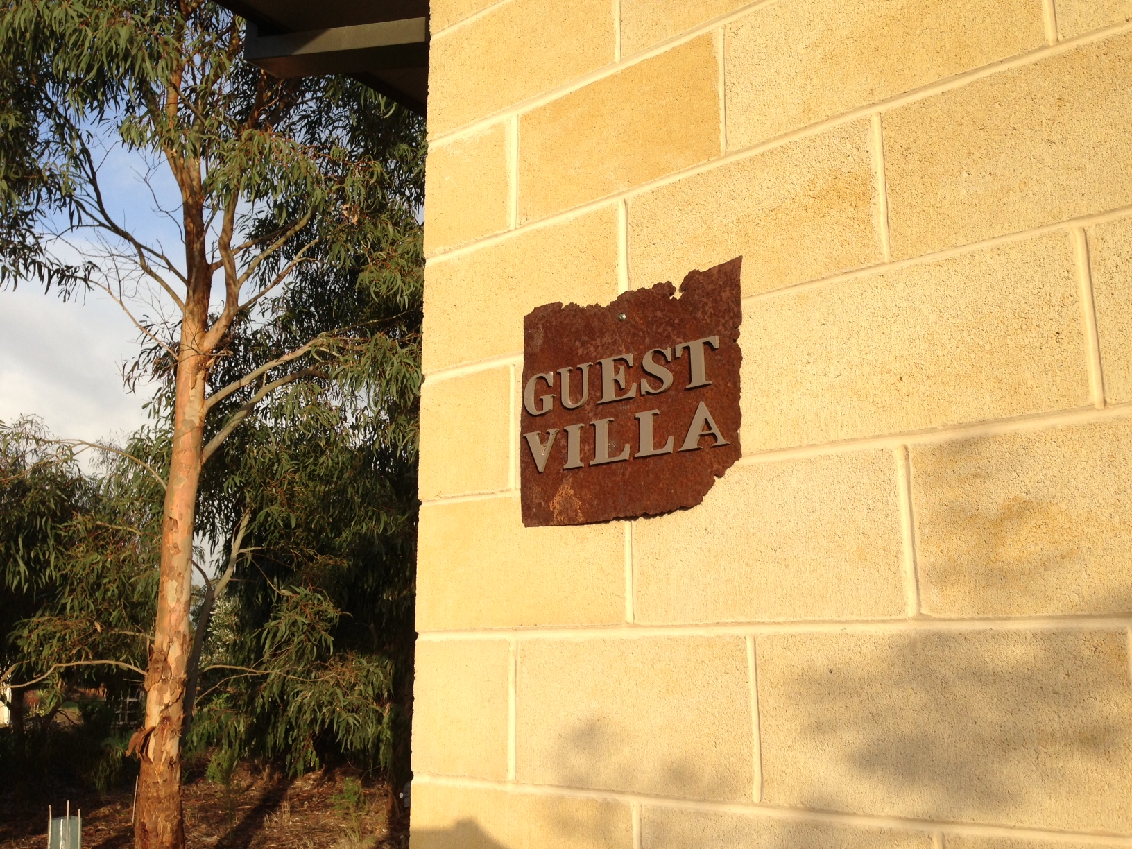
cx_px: 566
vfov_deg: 42.9
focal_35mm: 33
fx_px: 1079
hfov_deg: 55.4
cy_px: 424
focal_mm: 4.13
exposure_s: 1/742
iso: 50
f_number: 2.4
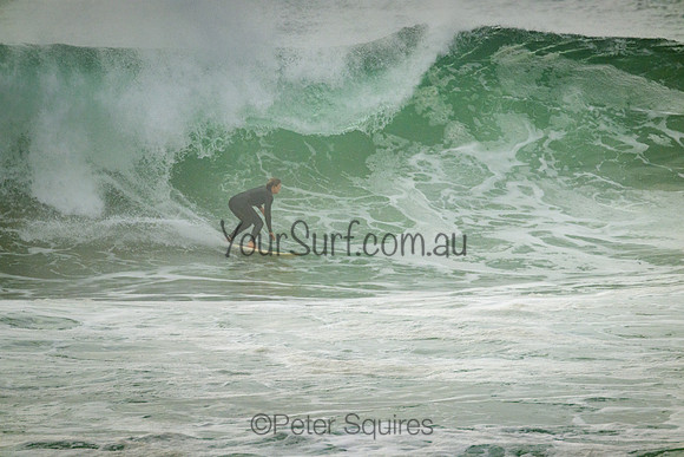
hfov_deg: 2.6
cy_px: 228
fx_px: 15203
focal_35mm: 800
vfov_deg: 1.7
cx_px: 342
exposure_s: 1/2500
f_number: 11
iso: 1400
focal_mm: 800
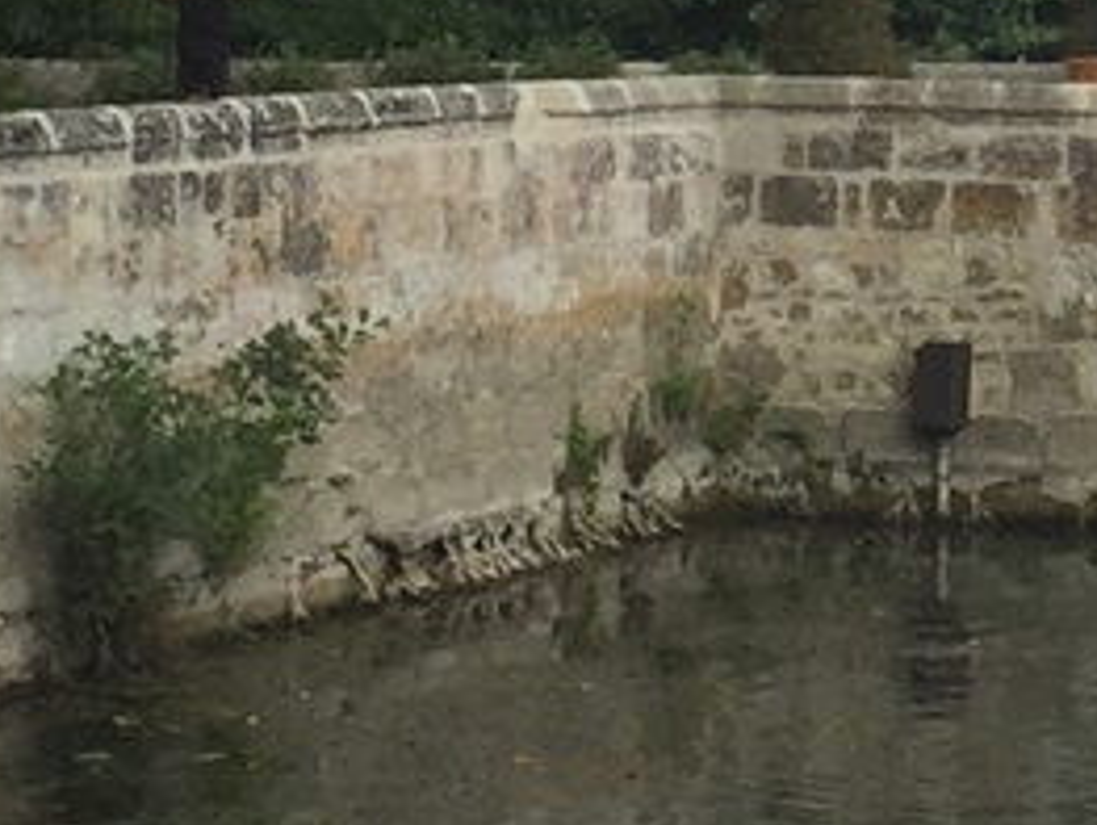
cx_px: 1386
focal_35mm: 177
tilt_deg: +4.5
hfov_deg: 10.9
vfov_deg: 8.2
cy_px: -494
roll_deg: -0.3
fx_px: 5614
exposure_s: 1/1319
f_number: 2.2
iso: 32
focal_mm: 4.15
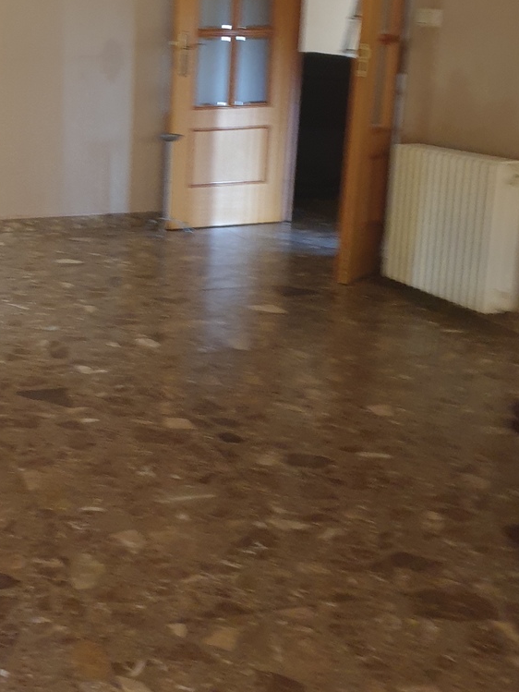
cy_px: 271
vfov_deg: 38.0
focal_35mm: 50
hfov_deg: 28.0
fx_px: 999
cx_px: 47
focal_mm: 4.3
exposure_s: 1/10
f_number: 1.5
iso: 320
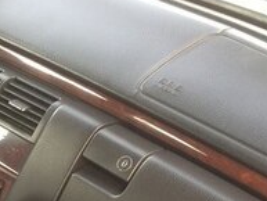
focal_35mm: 99
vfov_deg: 14.4
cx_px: -58
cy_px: 260
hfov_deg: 18.7
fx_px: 764
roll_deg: -5.5
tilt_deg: -34.4
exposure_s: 1/50
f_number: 2.2
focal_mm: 4.15
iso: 50
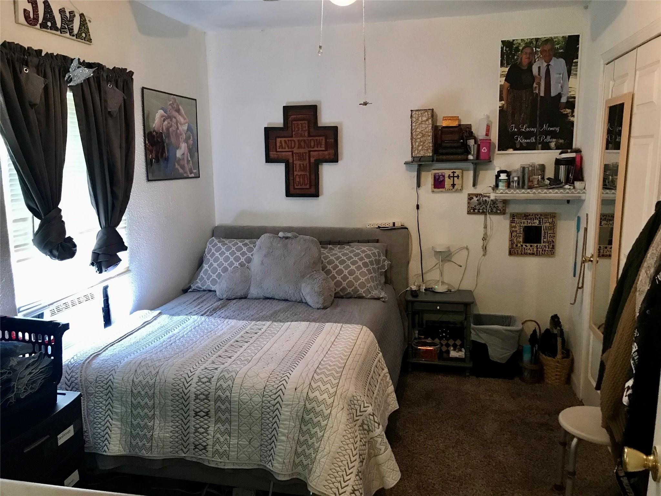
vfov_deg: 49.7
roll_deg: +0.6
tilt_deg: -11.1
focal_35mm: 28
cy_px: 248
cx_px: 330
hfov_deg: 63.4
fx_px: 535
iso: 80
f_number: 1.8
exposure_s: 1/15
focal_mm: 3.99
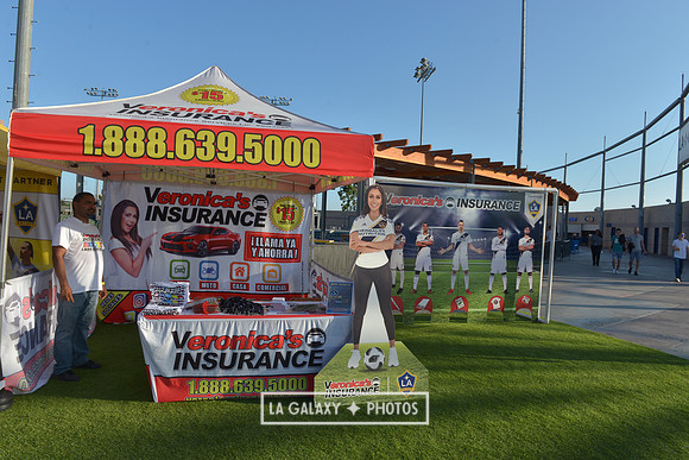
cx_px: 344
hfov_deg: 73.7
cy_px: 230
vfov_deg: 53.2
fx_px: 459
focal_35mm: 24
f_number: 10
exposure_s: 1/400
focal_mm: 24
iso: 200
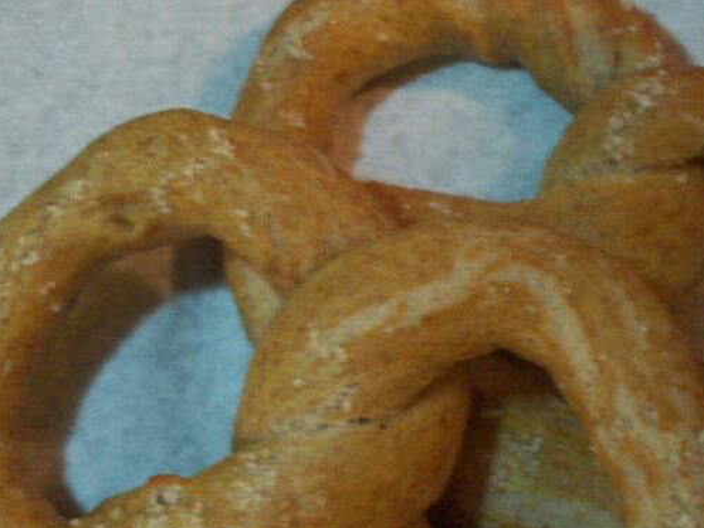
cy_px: 379
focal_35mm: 113
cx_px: 430
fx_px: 2298
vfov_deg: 13.1
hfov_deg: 17.4
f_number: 3.8
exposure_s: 1/8
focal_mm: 11.6
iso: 200
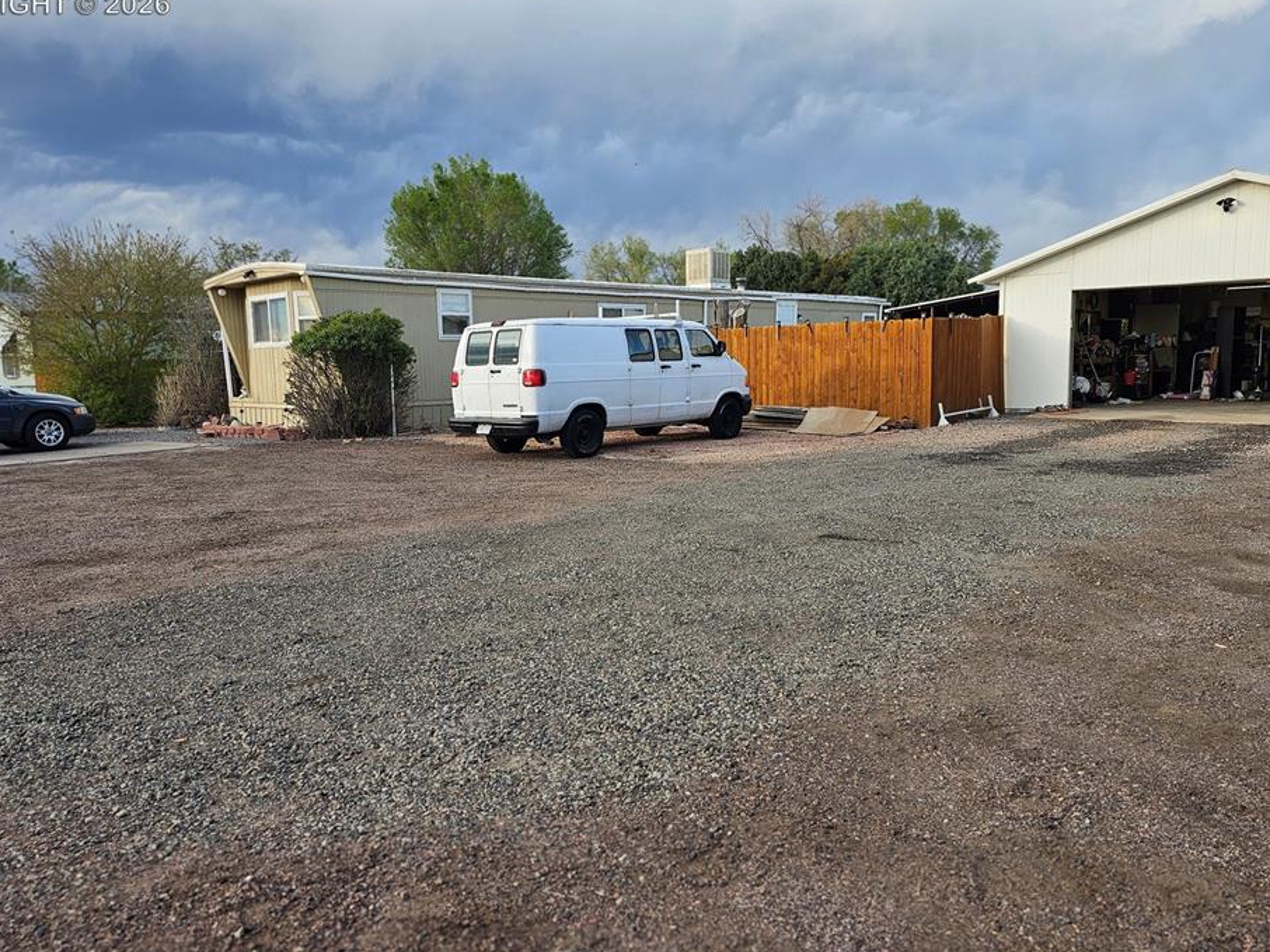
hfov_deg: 67.3
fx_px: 954
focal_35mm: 26
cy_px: 475
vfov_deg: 53.0
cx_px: 613
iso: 10
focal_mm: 6.3
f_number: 1.7
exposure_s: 1/147
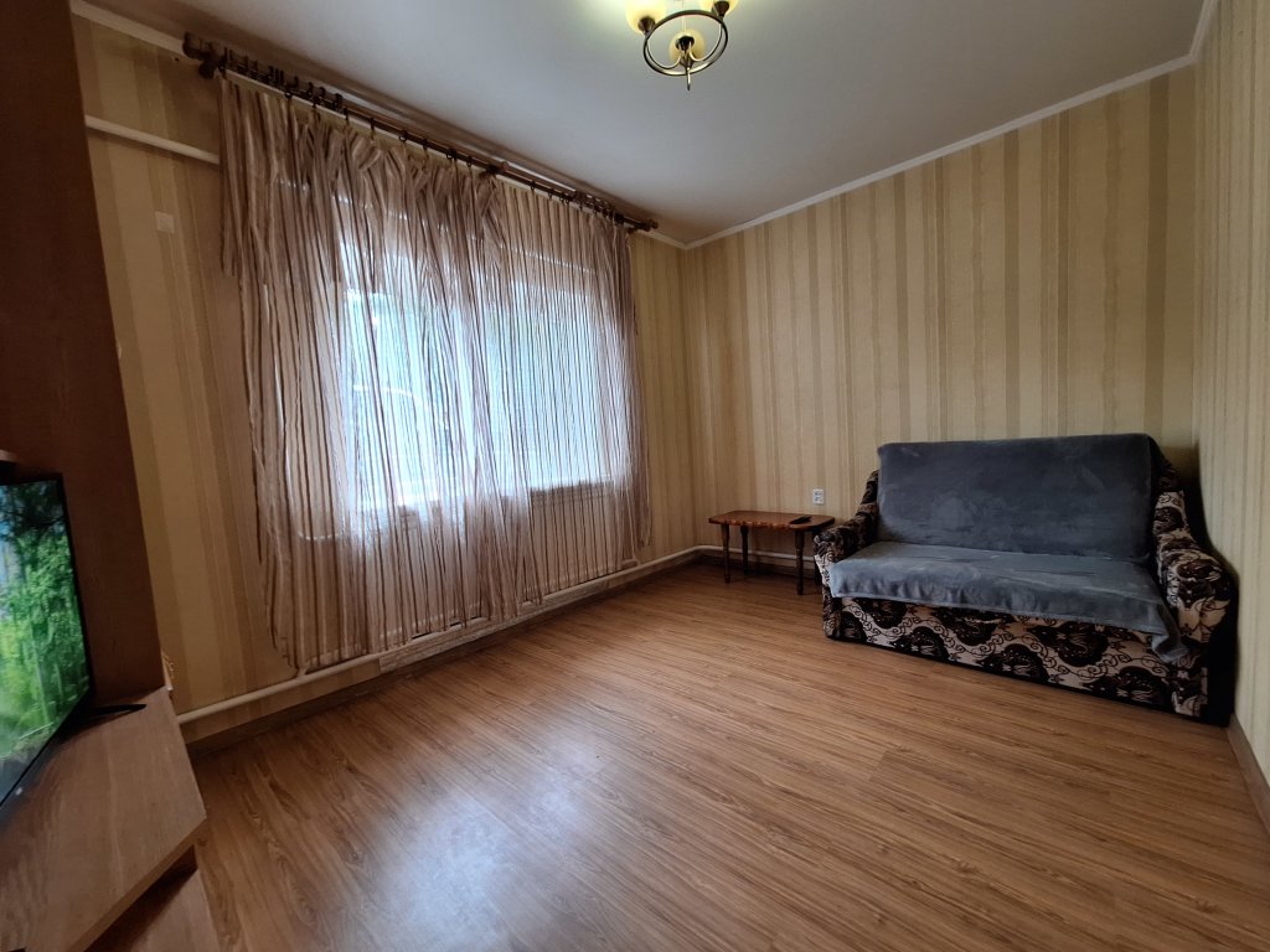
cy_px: 476
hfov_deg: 106.2
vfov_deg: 89.9
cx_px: 635
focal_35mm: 13
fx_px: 477
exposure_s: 1/50
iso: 80
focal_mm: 1.74
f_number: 2.2
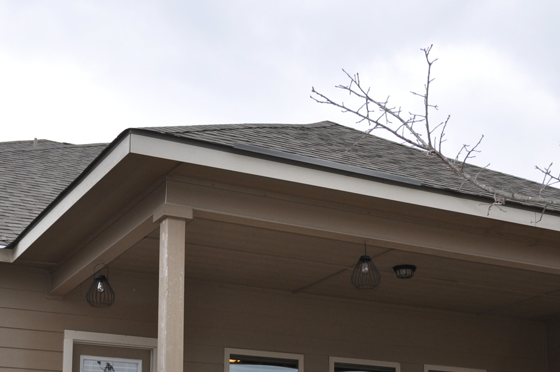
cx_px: 360
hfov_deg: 30.4
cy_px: 334
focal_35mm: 66
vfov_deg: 20.2
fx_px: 1025
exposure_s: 1/200
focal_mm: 24
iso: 200
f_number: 5.6
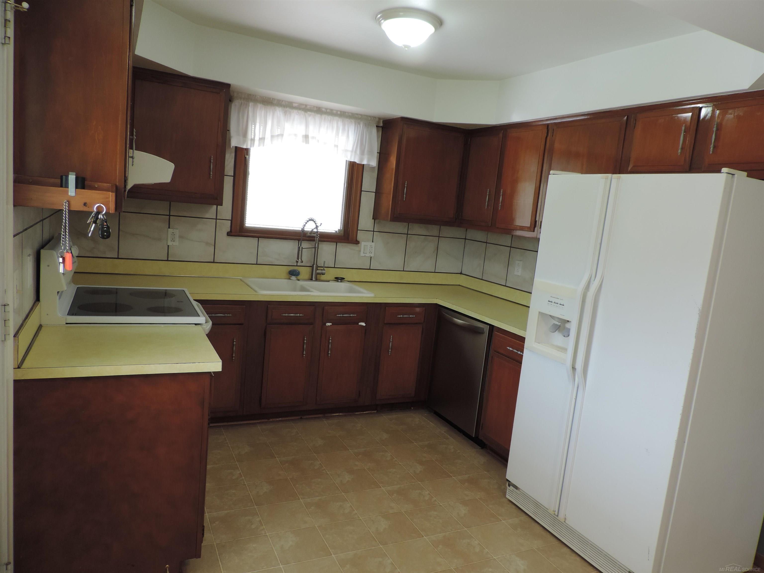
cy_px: 286
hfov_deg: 71.6
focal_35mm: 24
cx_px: 382
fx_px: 530
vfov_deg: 56.8
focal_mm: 4.3
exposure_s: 1/30
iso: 140
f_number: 3
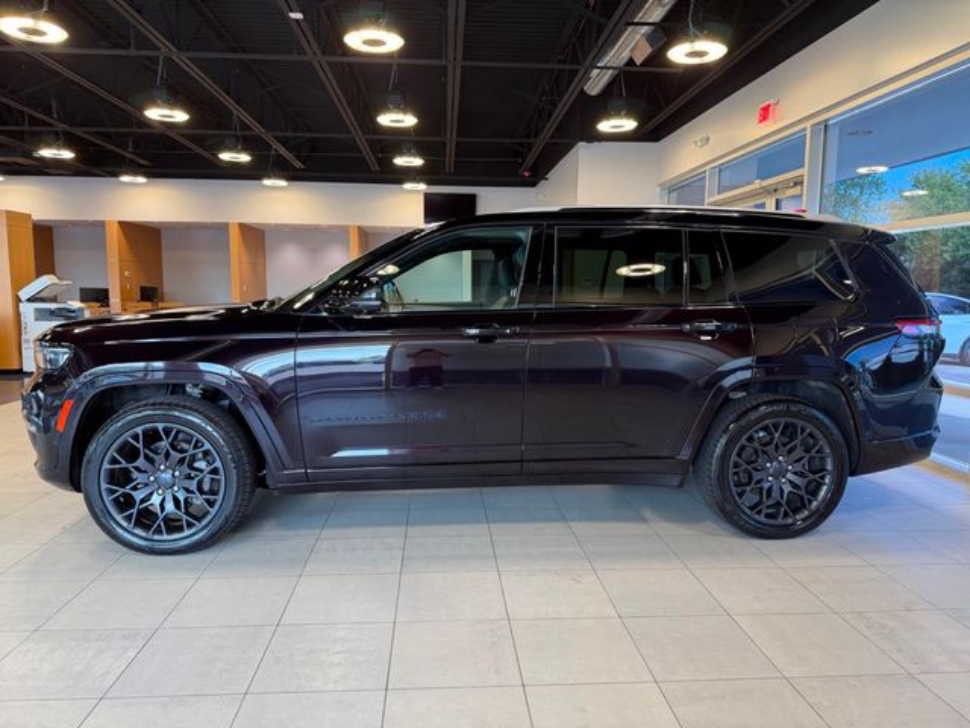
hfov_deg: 71.6
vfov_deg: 56.8
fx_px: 673
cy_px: 364
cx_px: 485
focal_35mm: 24
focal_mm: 6.76
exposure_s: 1/120
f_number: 1.78
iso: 125
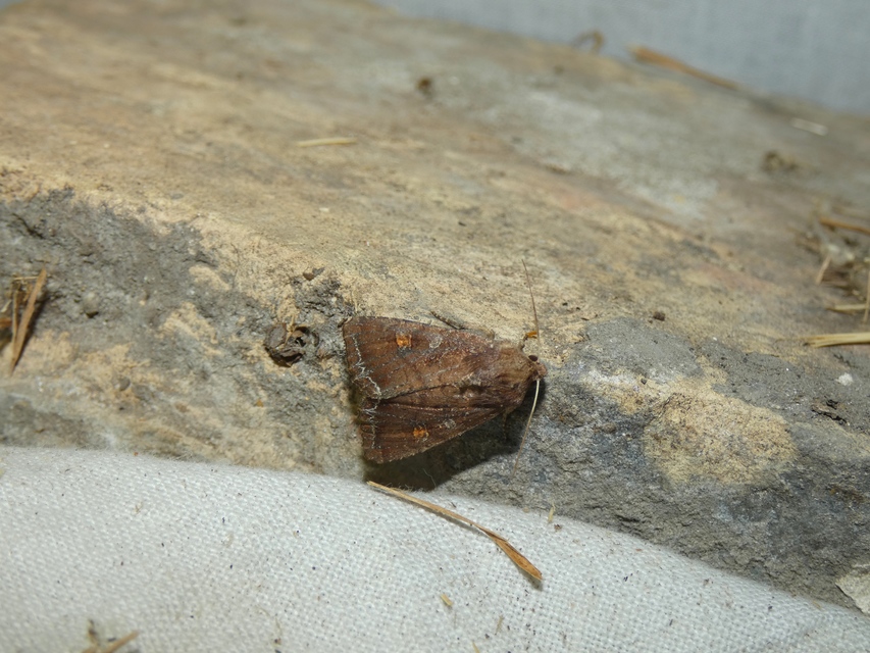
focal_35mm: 48
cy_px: 326
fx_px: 1207
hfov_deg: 39.7
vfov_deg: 30.3
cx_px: 435
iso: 80
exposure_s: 1/60
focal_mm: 8.6
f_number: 3.8
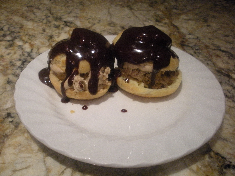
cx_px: 118
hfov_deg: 51.4
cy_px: 88
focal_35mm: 36
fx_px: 244
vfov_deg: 39.7
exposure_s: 1/45.4
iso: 400
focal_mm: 6.3
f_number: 3.5
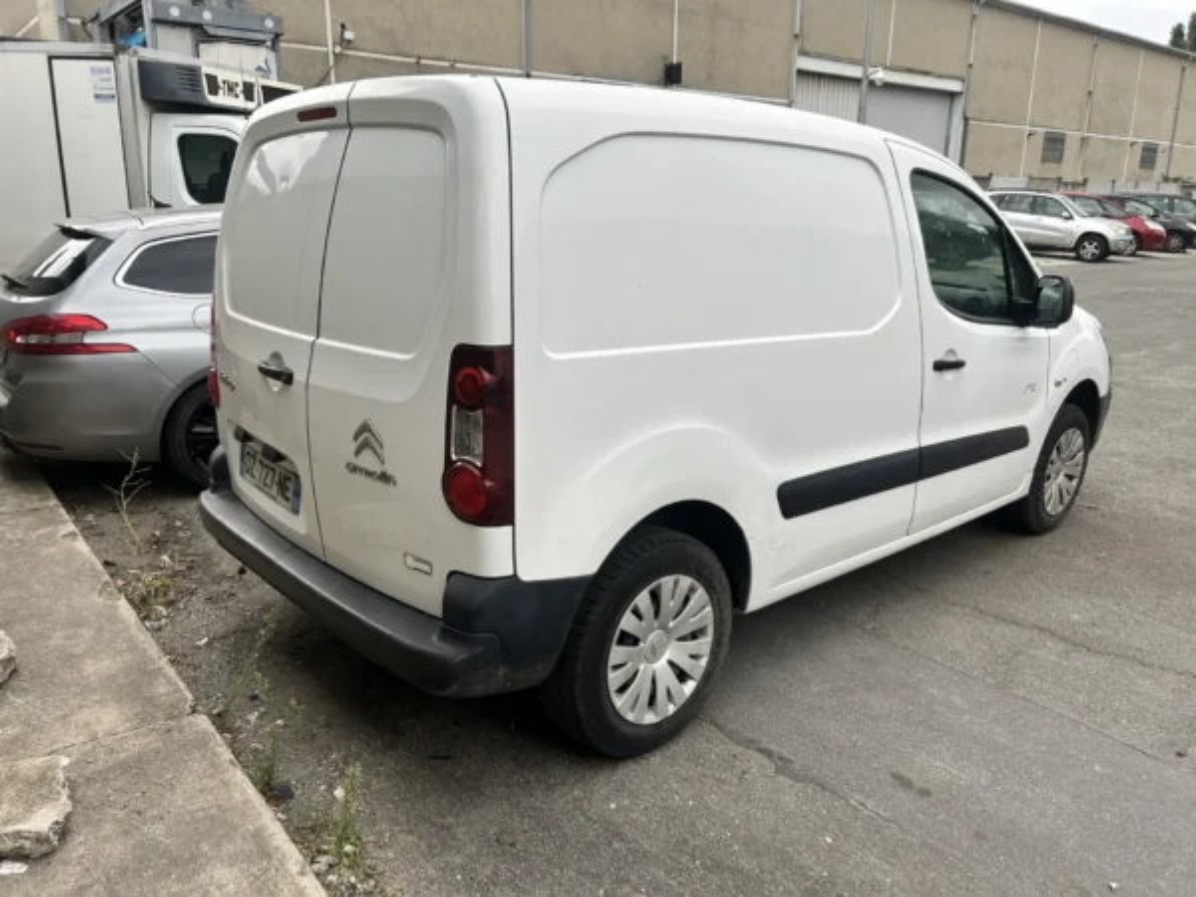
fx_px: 898
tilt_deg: -13.9
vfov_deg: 53.1
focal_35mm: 26
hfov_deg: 67.3
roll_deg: +0.1
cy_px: 448
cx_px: 598
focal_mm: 5.7
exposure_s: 1/748
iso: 50
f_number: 1.5
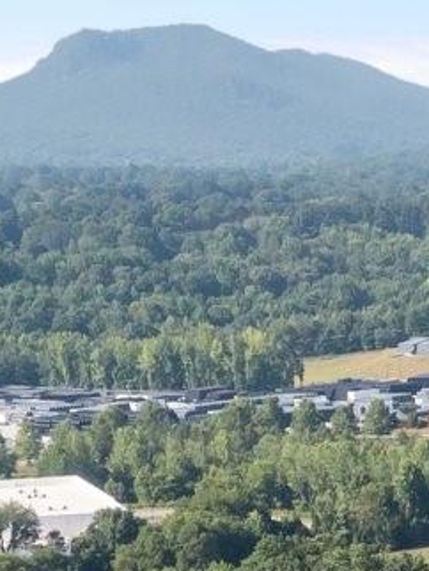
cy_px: 839
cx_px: 957
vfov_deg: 11.1
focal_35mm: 171
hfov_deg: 8.1
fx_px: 2822
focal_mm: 10.26
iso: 100
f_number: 5
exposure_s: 1/320
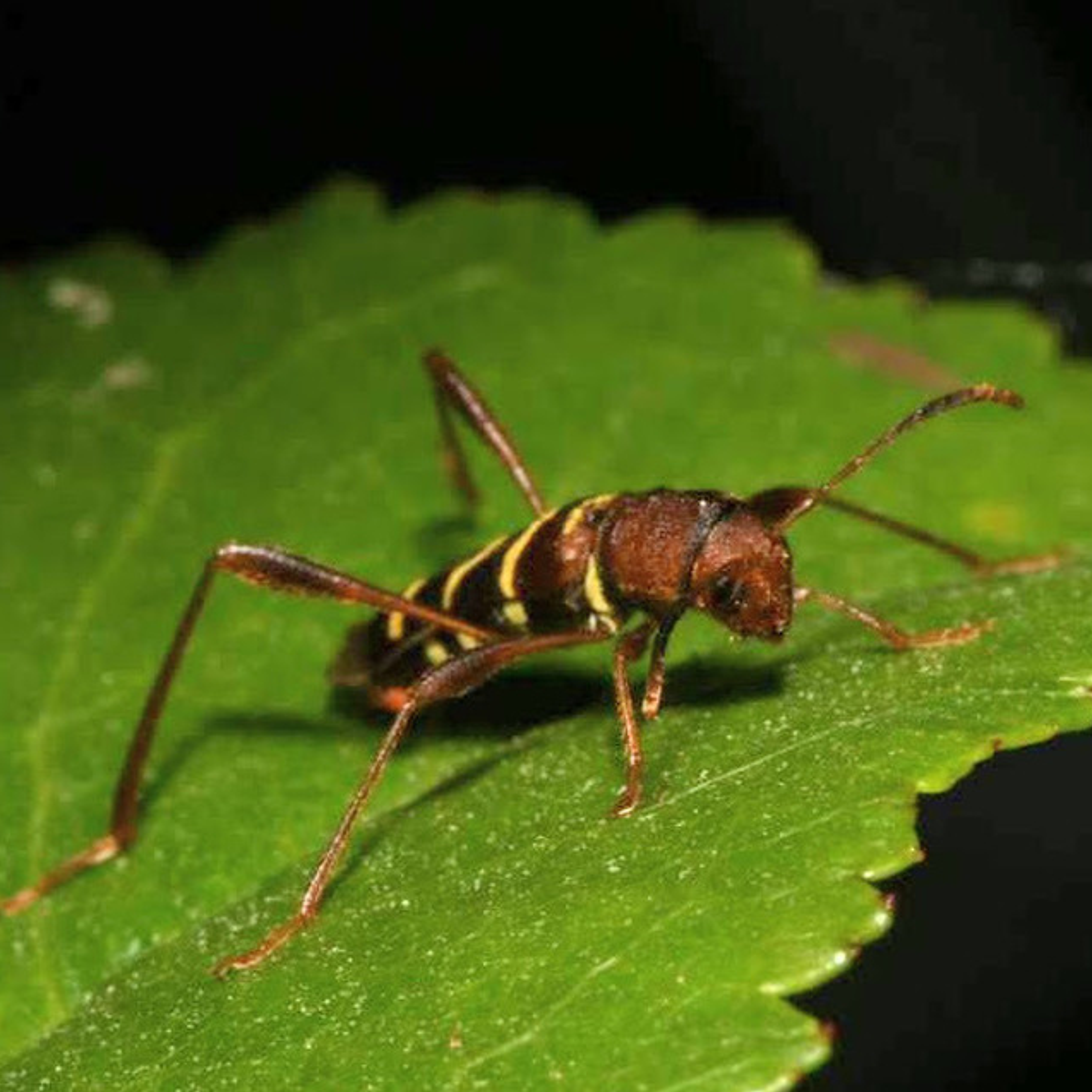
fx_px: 7197
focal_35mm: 202
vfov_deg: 8.7
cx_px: 503
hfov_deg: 8.7
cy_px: 545
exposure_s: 1/60
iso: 100
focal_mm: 105
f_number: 29
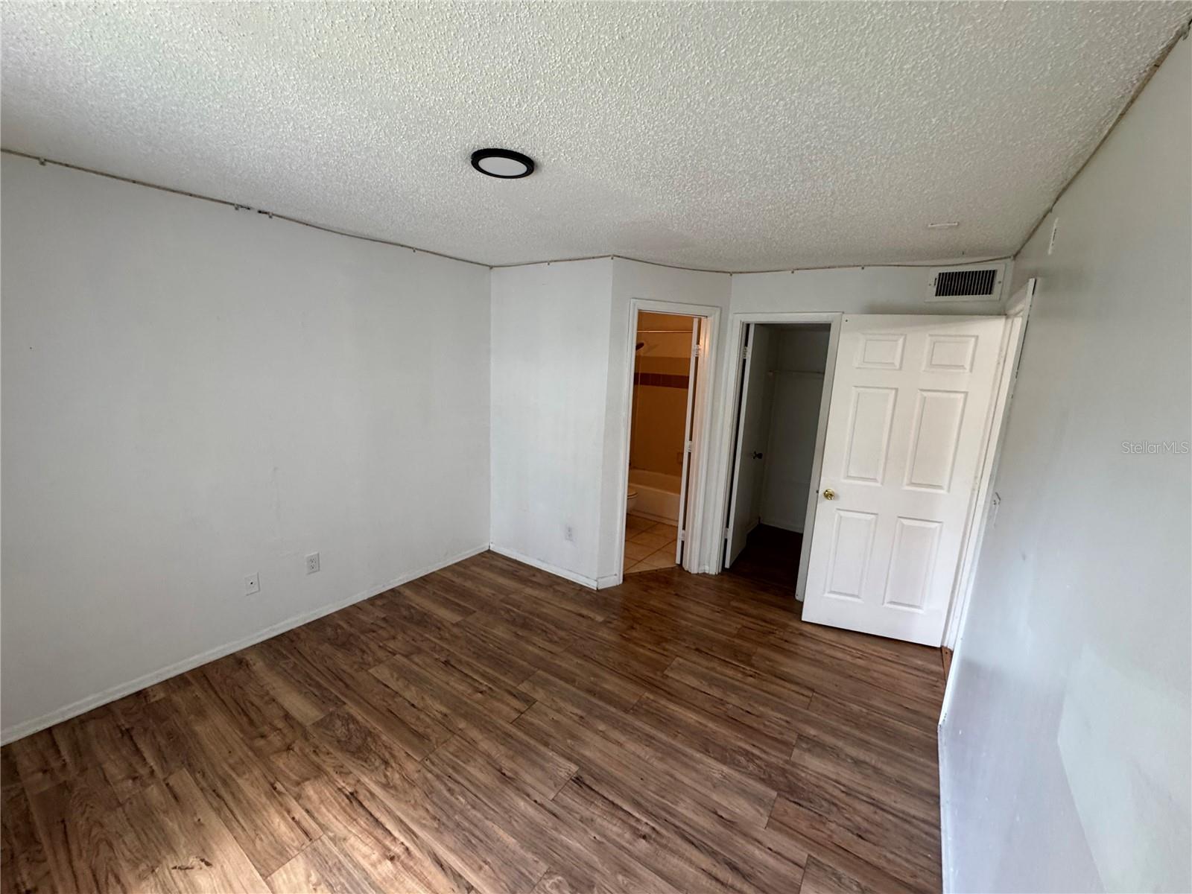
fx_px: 482
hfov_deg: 102.1
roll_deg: -2.2
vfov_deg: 85.7
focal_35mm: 14
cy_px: 447
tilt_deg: -10.9
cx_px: 596
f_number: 2.2
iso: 250
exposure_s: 1/120
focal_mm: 2.22
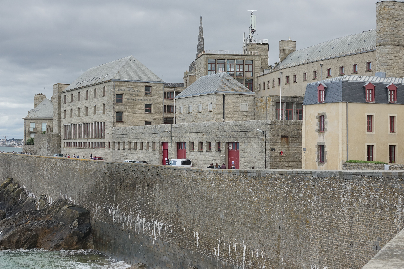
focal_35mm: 61
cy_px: 131
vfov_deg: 22.3
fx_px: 685
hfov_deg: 32.9
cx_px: 219
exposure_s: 1/400
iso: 100
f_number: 4
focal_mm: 18.92
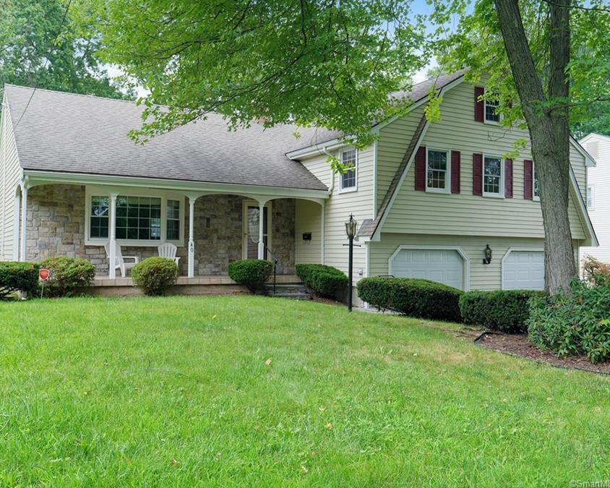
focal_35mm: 33
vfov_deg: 44.5
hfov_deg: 54.2
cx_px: 295
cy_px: 244
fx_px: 596
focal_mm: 29
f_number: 7.1
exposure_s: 1/25
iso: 100
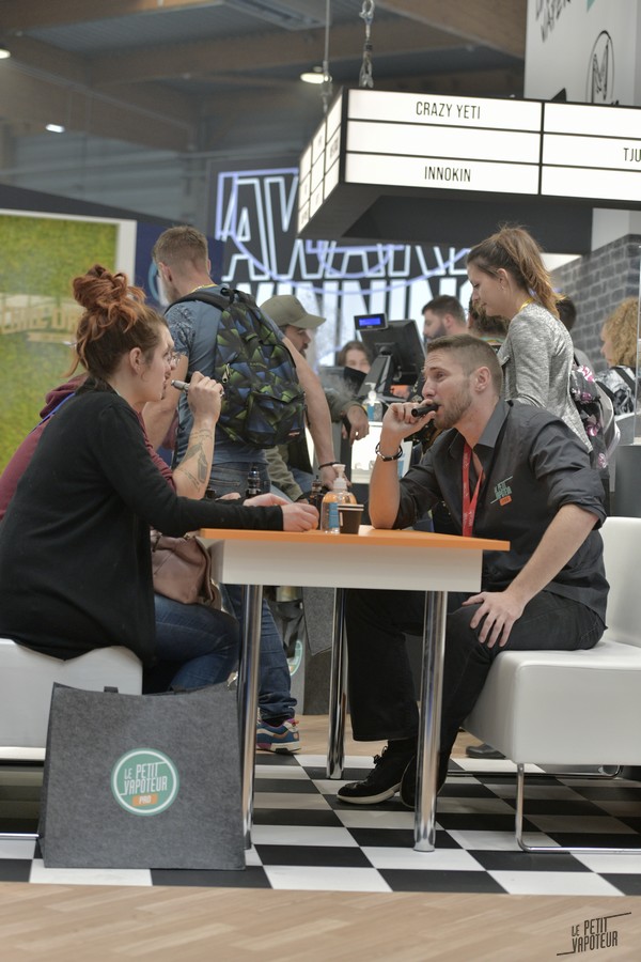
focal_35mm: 70
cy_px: 481
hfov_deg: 19.5
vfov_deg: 28.8
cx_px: 320
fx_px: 1869
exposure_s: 1/400
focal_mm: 70
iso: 1000
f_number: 3.5
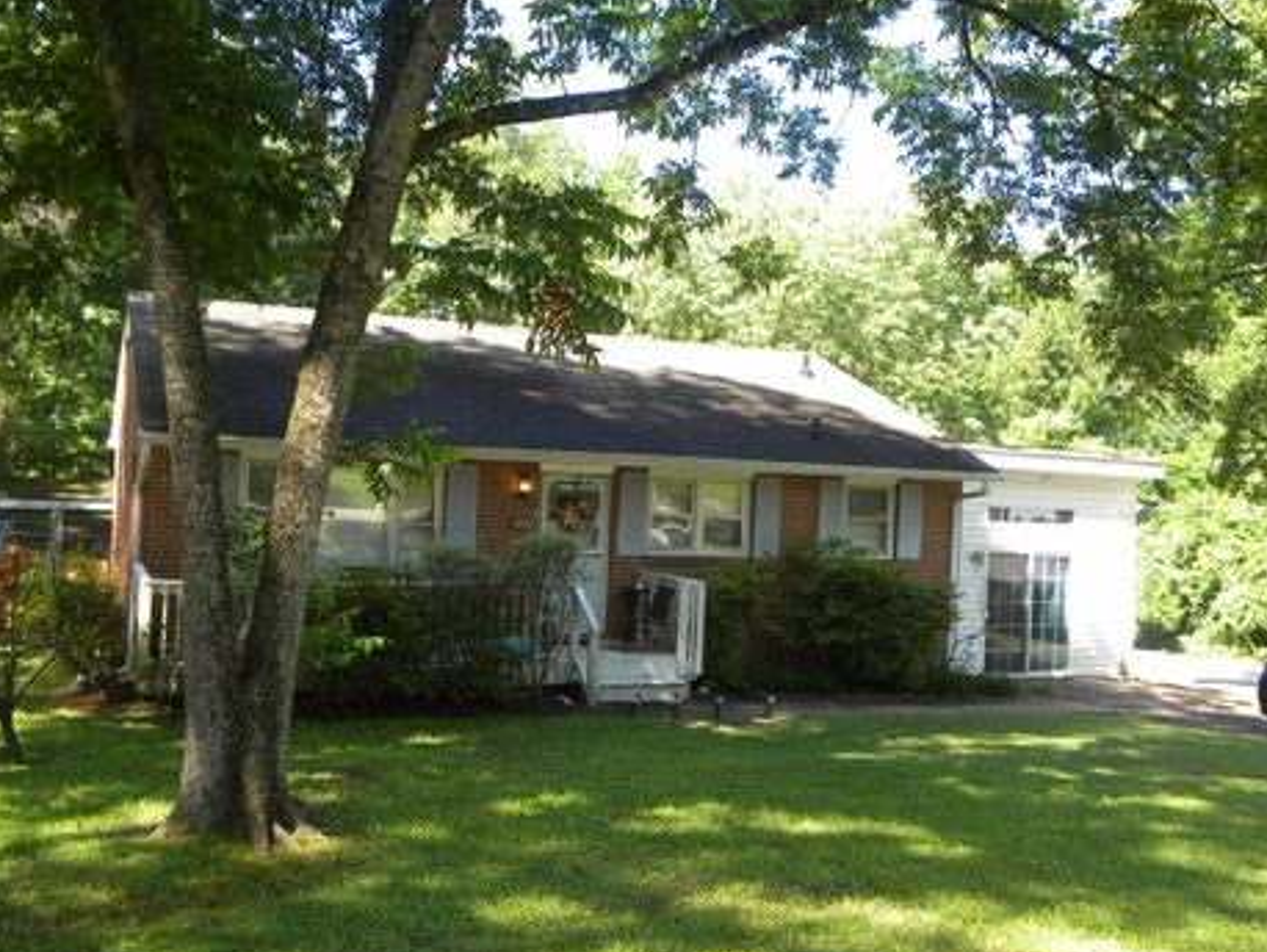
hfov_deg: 51.3
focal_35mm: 36
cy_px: 450
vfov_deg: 39.7
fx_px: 1318
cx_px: 592
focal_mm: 5.9
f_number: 3.2
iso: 64
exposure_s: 1/90
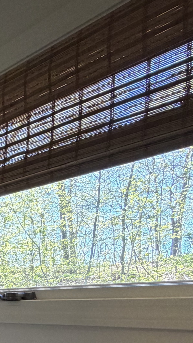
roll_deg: -0.2
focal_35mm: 41
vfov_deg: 44.5
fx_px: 373
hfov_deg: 19.5
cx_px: -174
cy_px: 315
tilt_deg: -0.7
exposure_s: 1/60
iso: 160
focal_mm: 2.22
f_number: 2.2
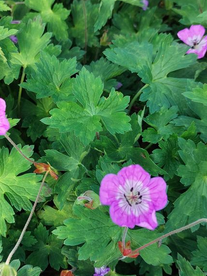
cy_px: 101
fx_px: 279
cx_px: 99
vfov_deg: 52.0
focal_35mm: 35
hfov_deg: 40.7
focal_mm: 5.23
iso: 25
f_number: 1.8
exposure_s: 1/211
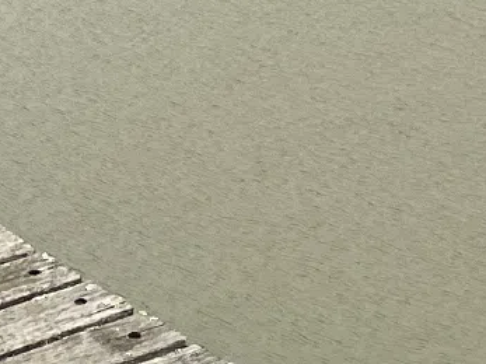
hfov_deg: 11.0
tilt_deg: -2.2
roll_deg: +1.4
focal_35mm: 180
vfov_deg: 7.3
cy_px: -706
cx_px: 119
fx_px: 2526
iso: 32
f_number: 1.6
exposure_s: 1/274
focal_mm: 4.2
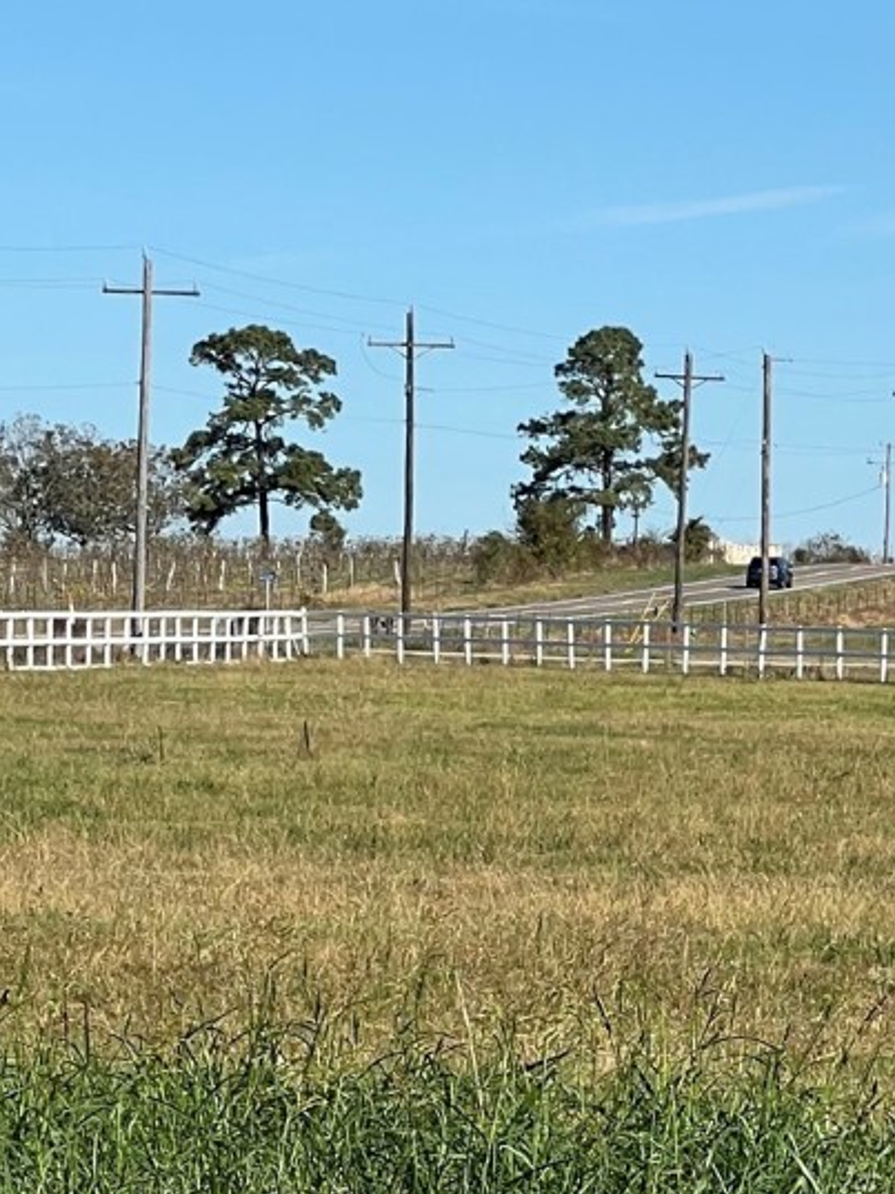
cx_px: 760
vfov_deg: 8.9
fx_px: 7590
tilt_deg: -3.8
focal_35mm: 220
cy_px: 1254
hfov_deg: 6.7
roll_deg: +0.0
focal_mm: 9
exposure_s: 1/960
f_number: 2.8
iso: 32
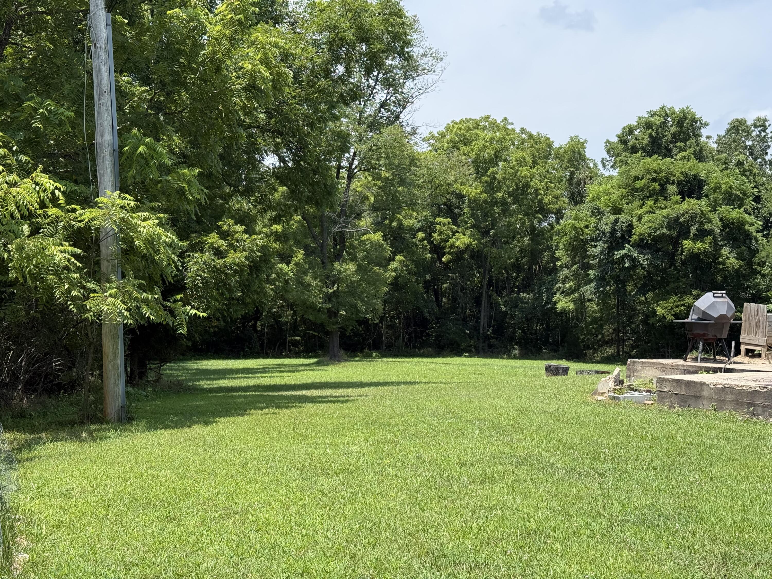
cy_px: 290
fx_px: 1070
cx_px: 386
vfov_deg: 30.3
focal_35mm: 48
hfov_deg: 39.7
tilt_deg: +0.7
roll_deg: -0.8
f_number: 1.78
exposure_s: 1/2577
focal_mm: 6.76
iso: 80
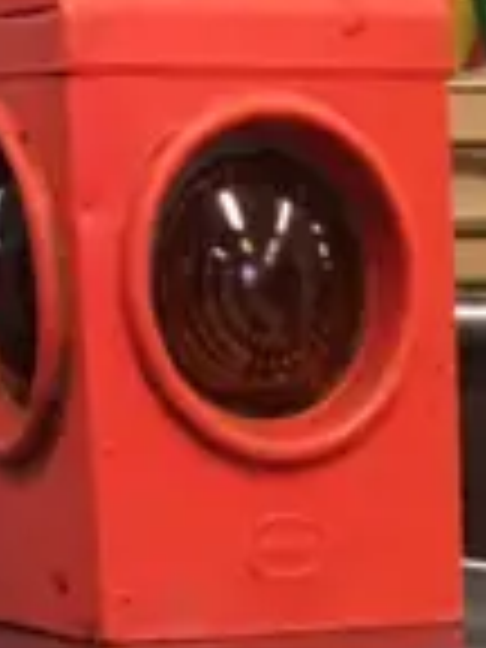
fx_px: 3856
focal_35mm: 206
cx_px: 652
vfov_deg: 7.7
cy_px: 2254
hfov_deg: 7.1
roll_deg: +0.0
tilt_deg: -26.9
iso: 80
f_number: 2.2
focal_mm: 4.15
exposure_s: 1/17
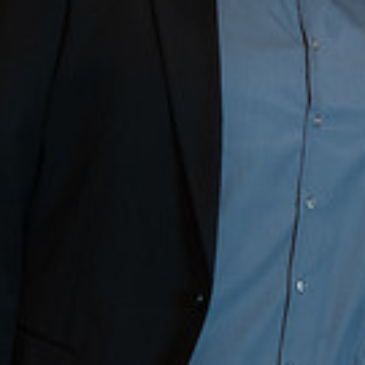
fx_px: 2183
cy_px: 104
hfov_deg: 9.5
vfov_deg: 9.5
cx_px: 341
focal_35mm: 183
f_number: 1.8
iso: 1250
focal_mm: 50
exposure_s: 1/320
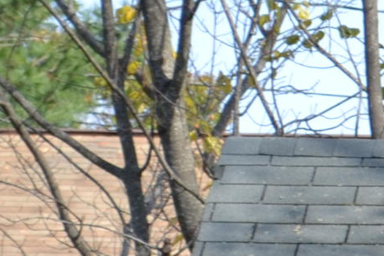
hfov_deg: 4.2
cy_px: 564
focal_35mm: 484
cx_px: 661
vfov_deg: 2.8
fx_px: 5162
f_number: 6.3
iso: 100
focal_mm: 50
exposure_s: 1/160
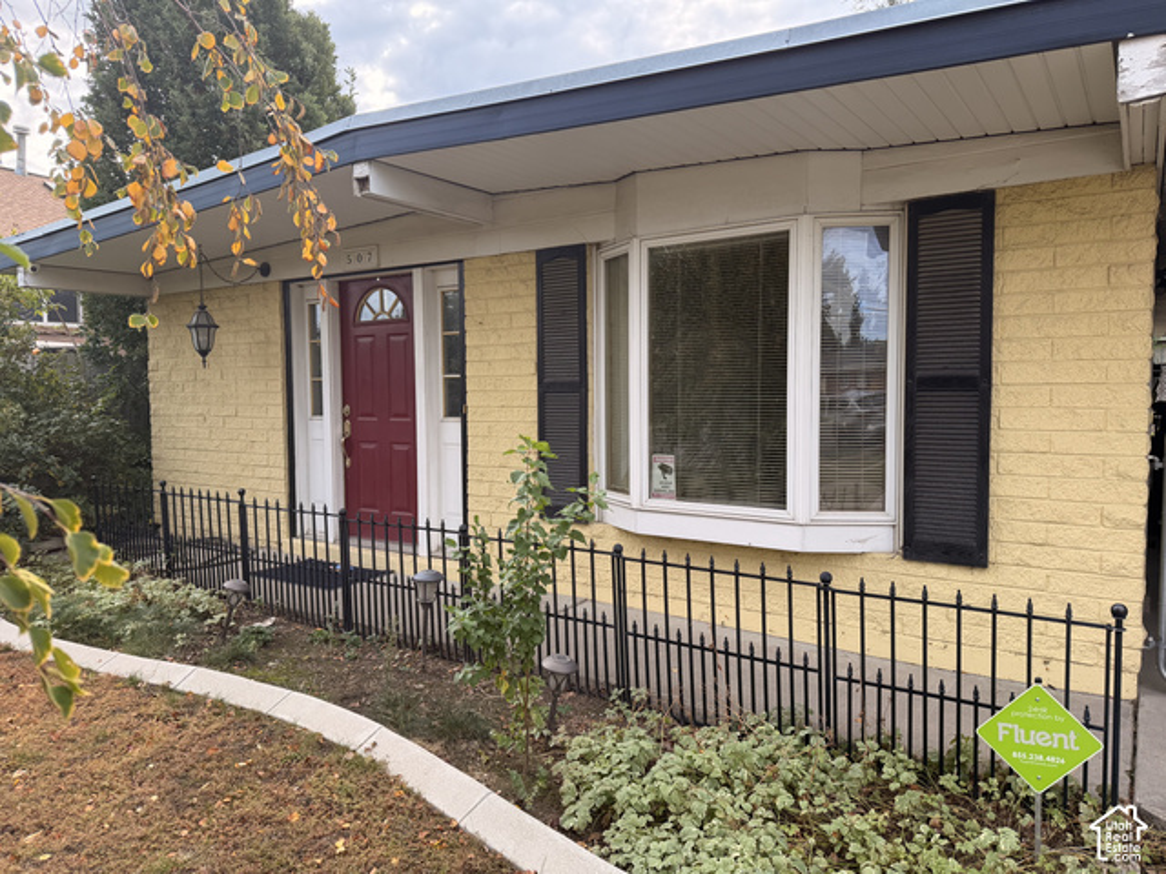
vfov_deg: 56.8
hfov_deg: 71.6
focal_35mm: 24
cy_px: 437
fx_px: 808
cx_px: 583
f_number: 1.78
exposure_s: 1/840
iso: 100
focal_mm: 6.76
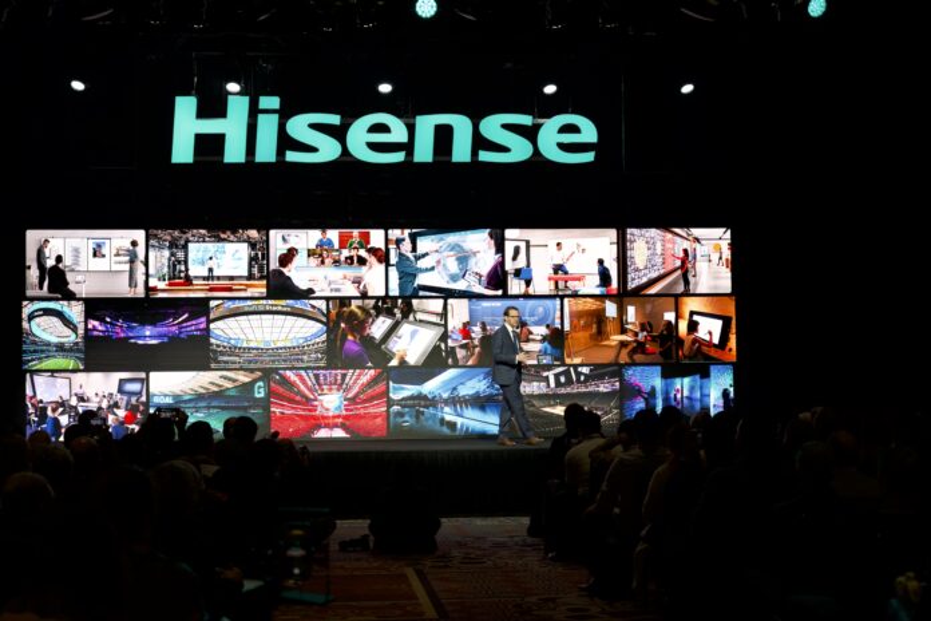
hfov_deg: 32.9
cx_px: 466
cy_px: 310
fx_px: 1577
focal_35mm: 61
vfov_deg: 22.3
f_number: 4
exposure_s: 1/160
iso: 1000
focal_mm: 61
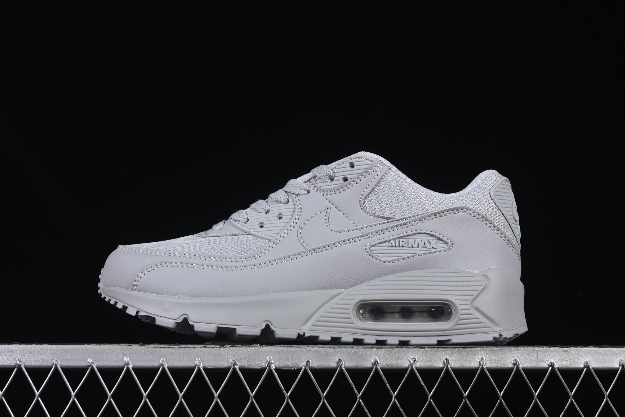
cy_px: 212
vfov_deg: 17.7
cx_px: 315
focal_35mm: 77
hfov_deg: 26.3
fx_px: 1337
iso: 160
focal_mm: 50
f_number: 8
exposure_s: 1/80
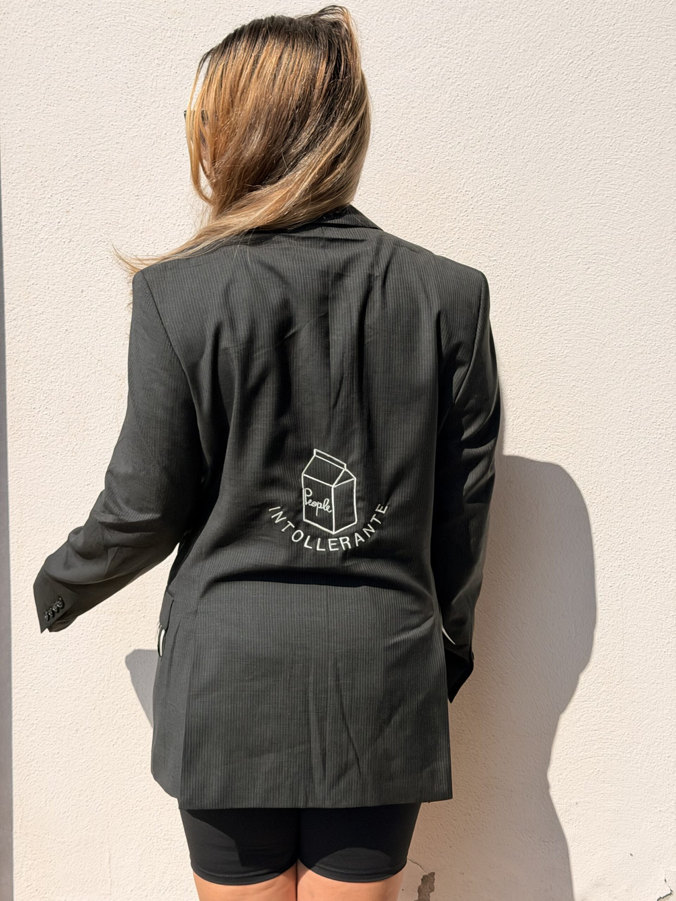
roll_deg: -1.7
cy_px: 450
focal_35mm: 48
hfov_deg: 30.3
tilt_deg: -9.4
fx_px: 1250
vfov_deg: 39.7
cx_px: 338
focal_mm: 6.76
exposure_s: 1/7143
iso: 64
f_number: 1.78
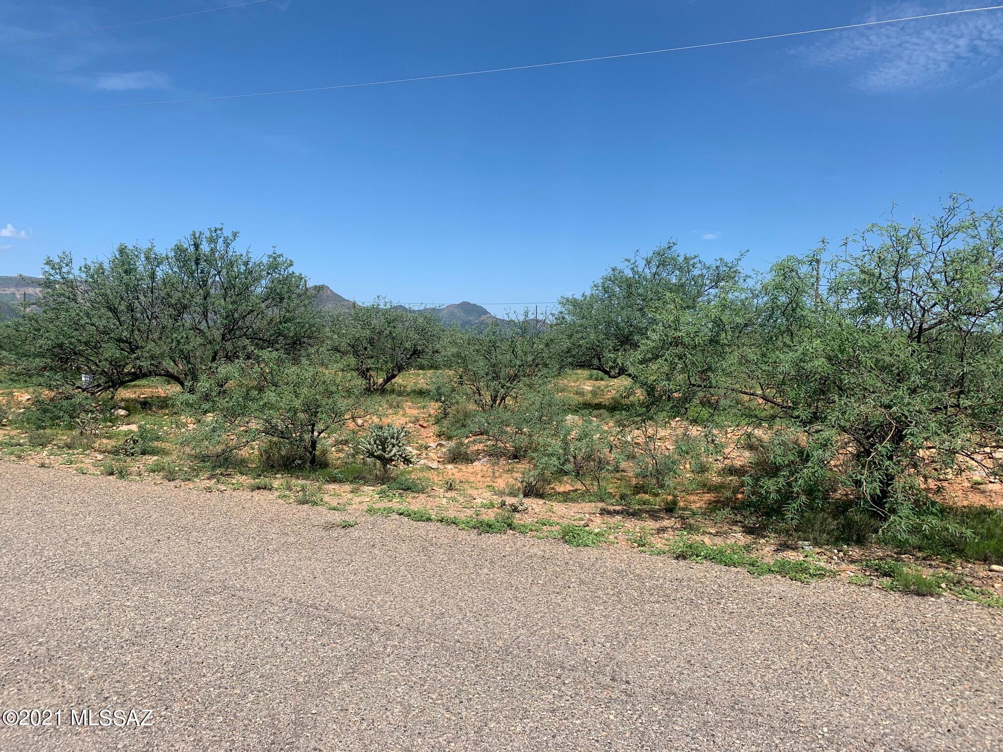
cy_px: 376
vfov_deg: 53.1
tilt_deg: -3.0
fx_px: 753
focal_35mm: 26
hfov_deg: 67.3
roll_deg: -1.4
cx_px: 502
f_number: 1.8
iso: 25
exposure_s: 1/2755
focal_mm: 4.25
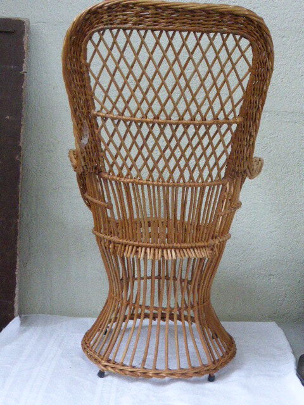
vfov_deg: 33.8
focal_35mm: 57
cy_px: 202
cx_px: 152
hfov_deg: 25.7
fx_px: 667
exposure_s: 1/125
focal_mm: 9.7
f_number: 4.6
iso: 1600
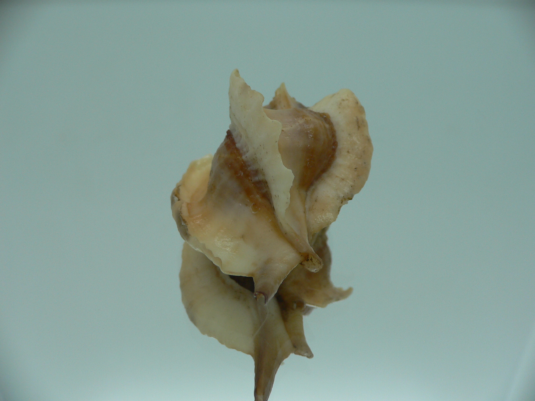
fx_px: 541
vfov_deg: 40.7
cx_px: 268
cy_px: 200
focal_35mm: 35
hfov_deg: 52.6
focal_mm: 4.6
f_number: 2.8
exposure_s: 1/60
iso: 80
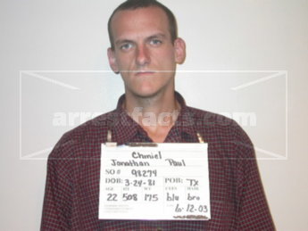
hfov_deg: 31.2
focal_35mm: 62
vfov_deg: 23.7
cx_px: 154
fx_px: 552
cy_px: 116
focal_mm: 12.9
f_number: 3.1
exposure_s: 1/60.3
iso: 100
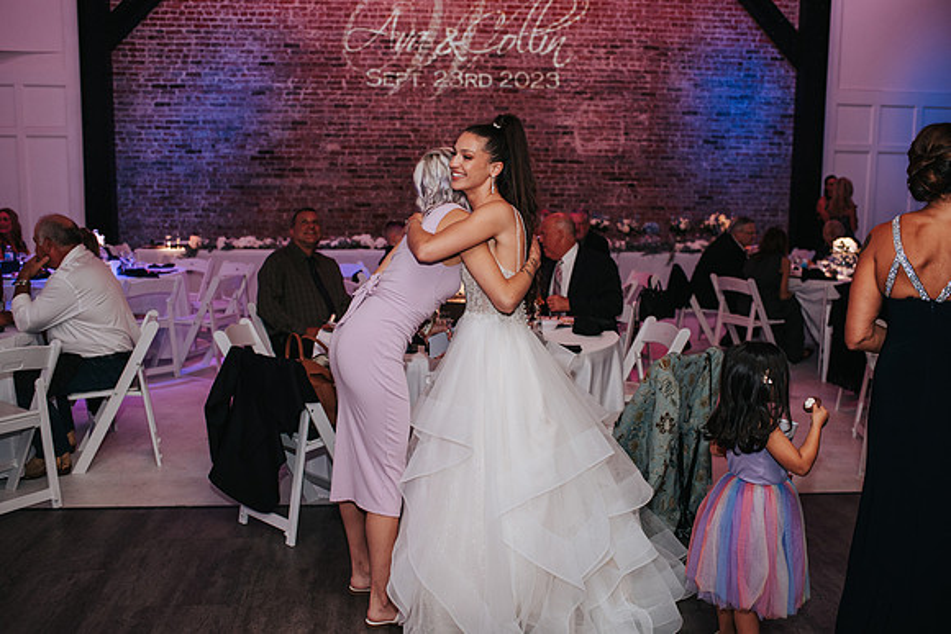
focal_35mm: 35
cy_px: 317
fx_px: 925
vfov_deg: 37.9
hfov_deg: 54.4
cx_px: 476
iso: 1000
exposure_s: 1/200
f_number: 2.8
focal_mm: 35
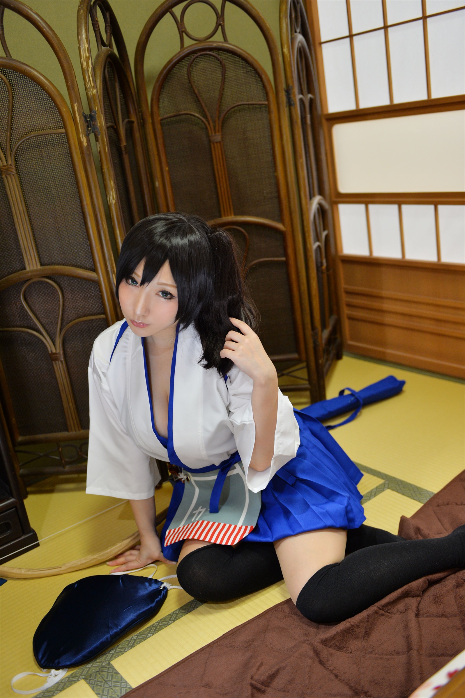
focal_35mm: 35
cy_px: 349
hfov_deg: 37.8
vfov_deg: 54.5
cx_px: 232
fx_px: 679
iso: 800
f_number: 3.2
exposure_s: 1/160
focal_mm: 35
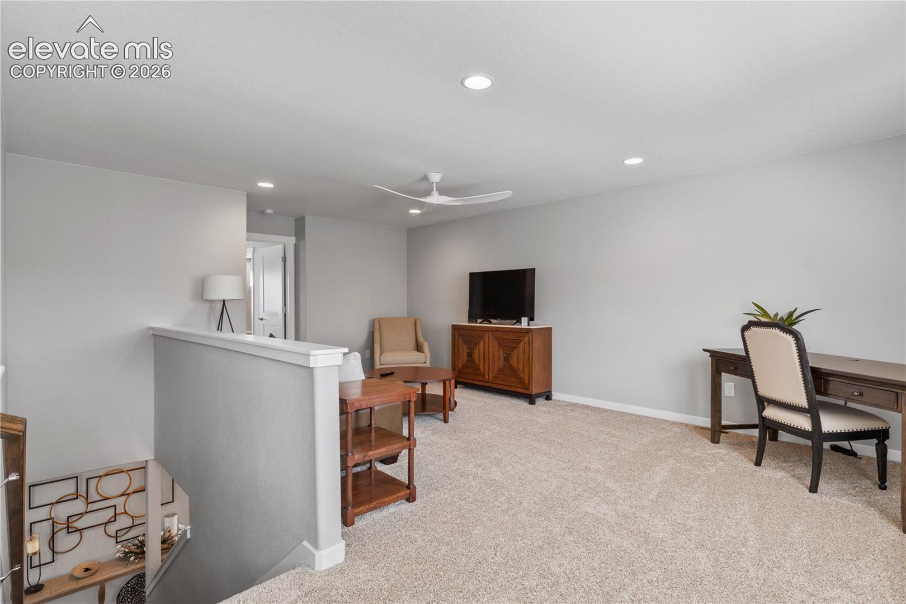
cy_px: 302
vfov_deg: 68.7
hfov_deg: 91.5
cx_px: 453
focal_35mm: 18
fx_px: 442
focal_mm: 11.7
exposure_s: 1/8
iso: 250
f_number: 8
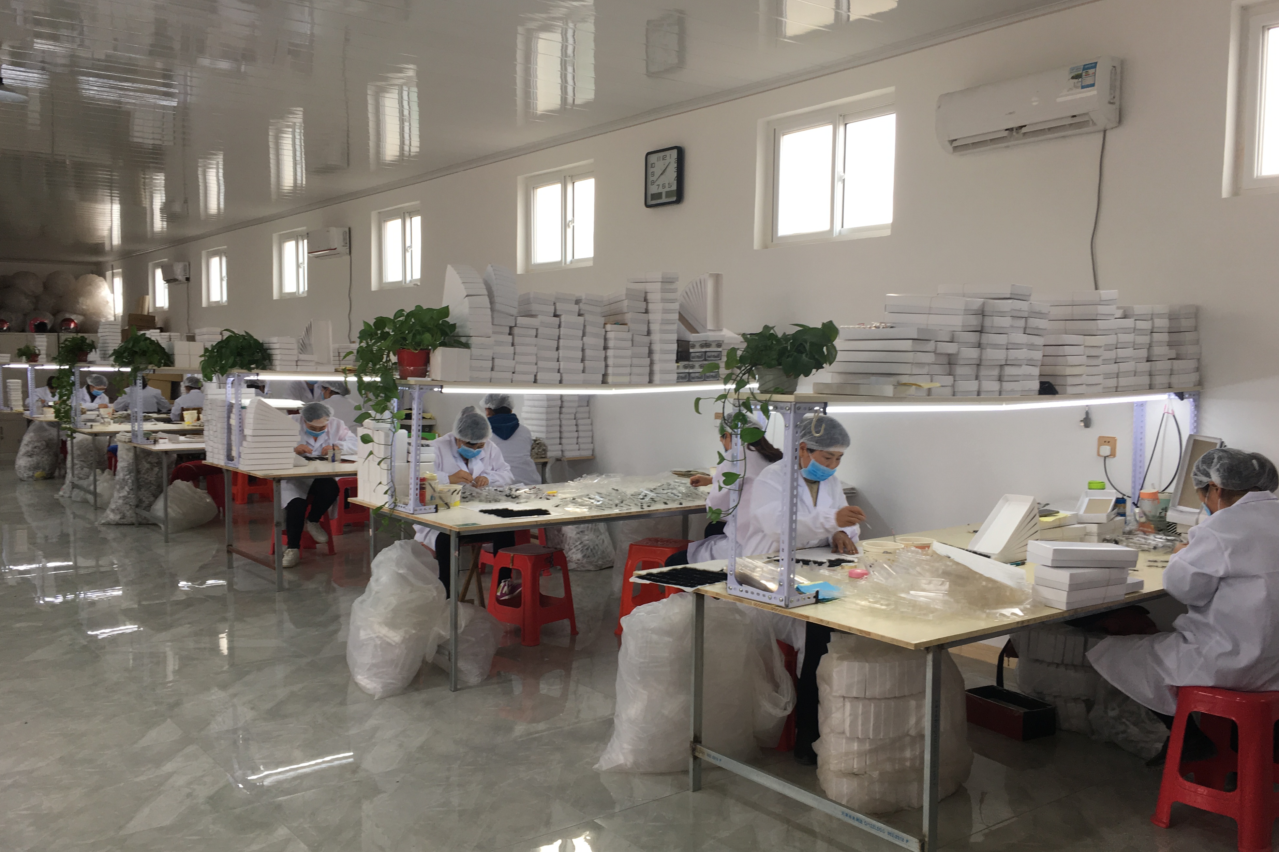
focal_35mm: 31
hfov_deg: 60.3
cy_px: 448
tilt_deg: -3.9
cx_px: 650
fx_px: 1101
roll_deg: -0.7
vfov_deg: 42.3
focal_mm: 4.15
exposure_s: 1/50
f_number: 2.2
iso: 32
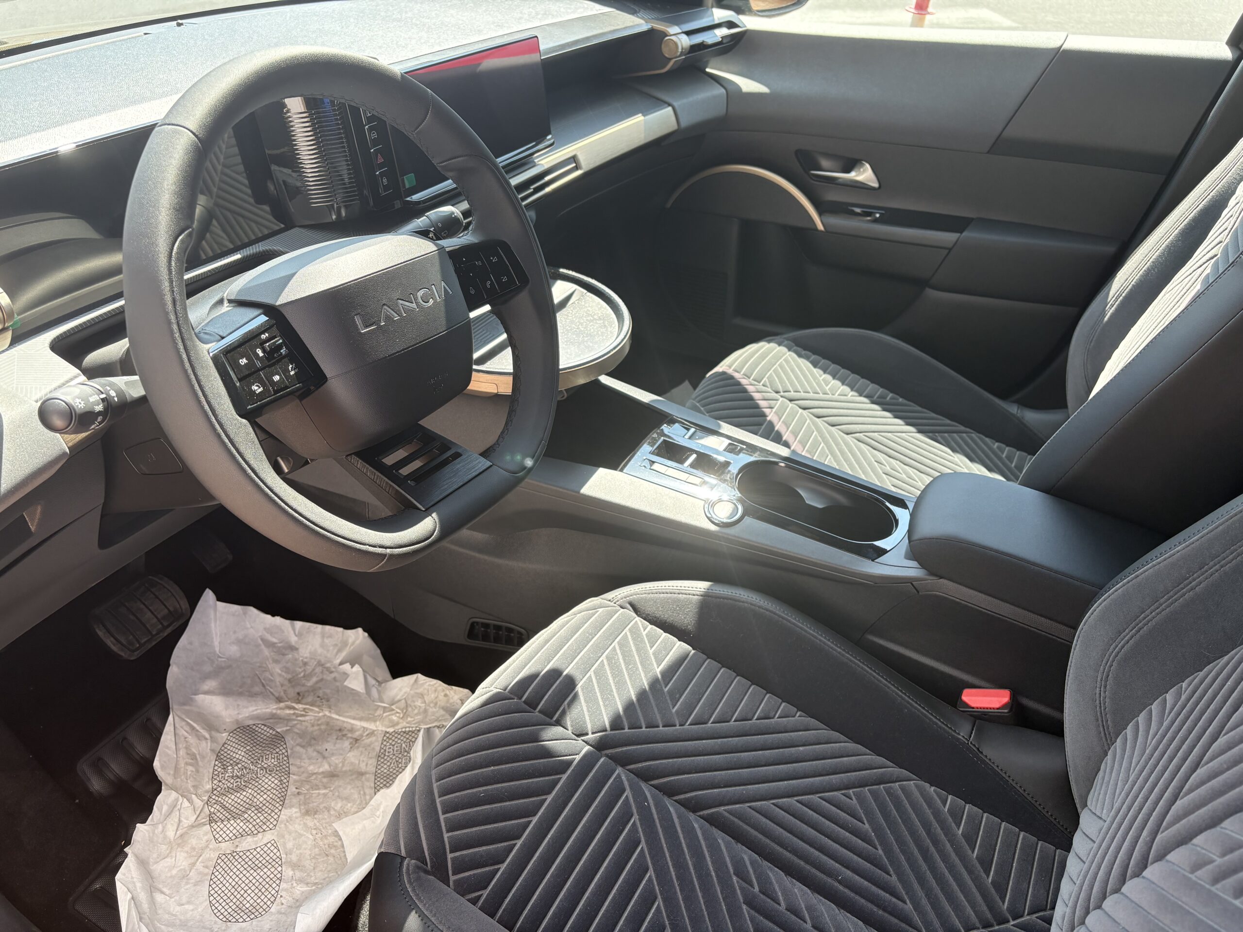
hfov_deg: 67.3
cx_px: 622
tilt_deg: -36.9
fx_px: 934
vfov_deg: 53.1
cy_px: 466
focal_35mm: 26
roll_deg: -1.7
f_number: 1.6
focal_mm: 5.96
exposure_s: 1/261
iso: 64
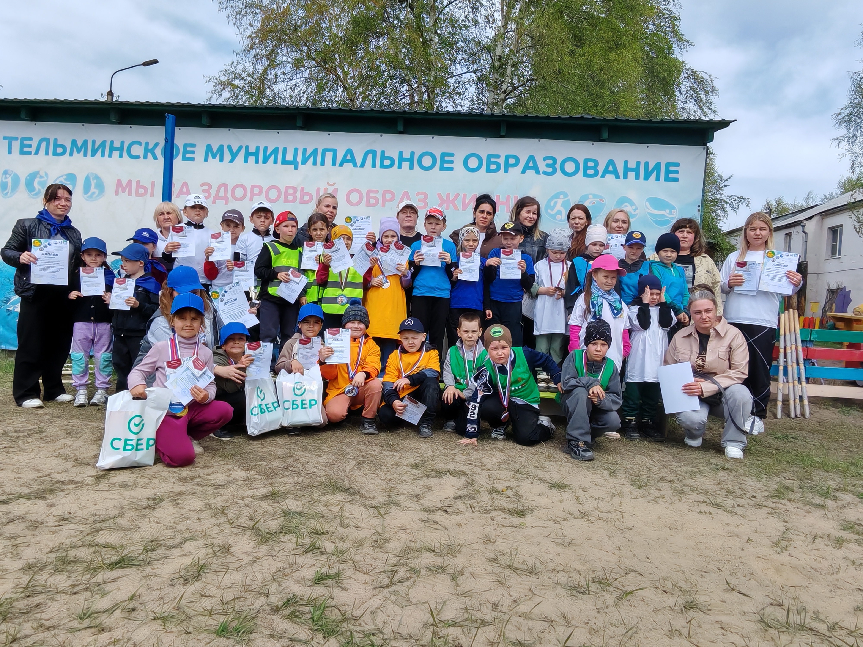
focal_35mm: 25
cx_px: 432
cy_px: 324
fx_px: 623
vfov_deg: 54.9
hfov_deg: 69.4
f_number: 2.2
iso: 50
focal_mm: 1.96
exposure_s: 1/1400
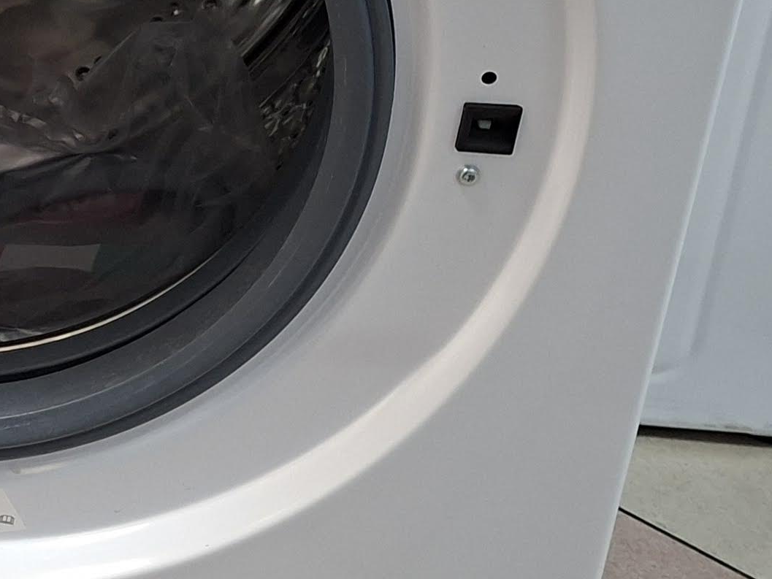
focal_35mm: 87
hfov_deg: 19.2
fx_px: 1940
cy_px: 39
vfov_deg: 16.7
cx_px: -447
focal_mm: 5.54
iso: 320
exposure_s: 1/33
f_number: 1.8
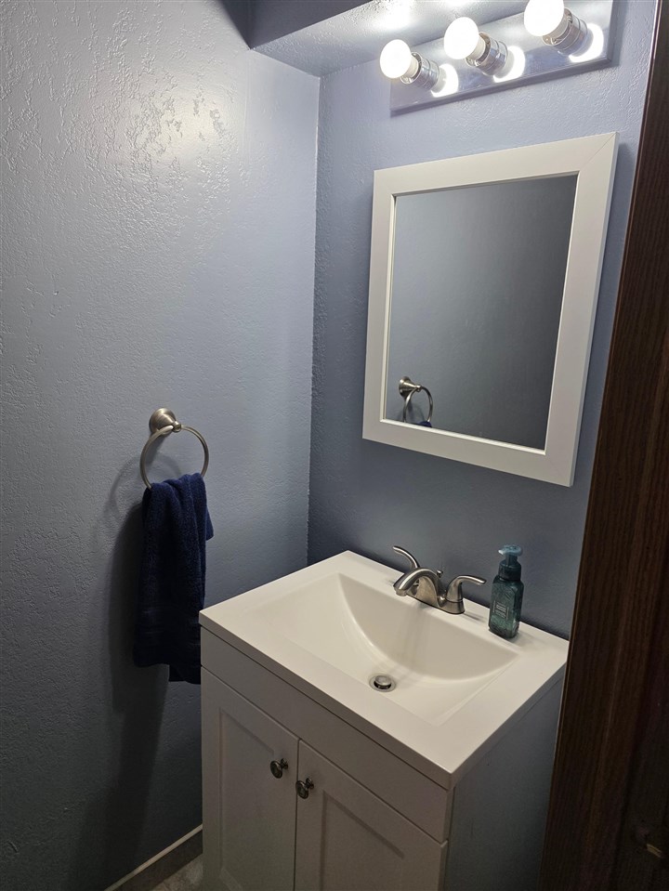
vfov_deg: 73.9
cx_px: 334
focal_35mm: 23
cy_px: 446
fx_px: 592
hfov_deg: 58.9
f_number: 1.7
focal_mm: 6.3
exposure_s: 1/180
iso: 125
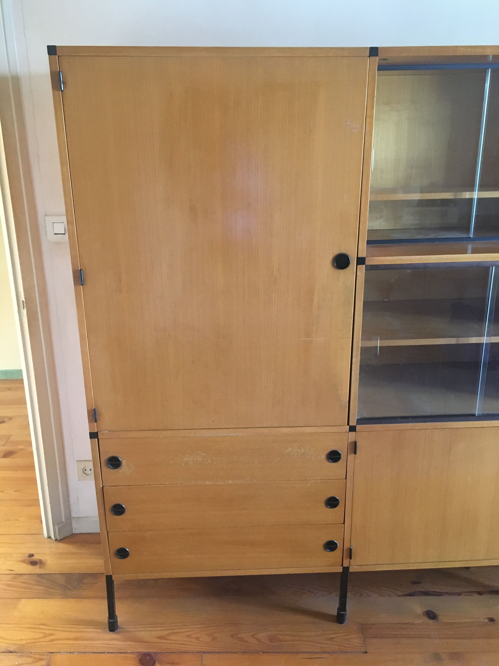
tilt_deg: -17.0
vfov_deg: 61.7
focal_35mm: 29
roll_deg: -0.7
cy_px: 333
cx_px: 250
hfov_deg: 48.2
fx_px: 557
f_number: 2.2
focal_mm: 4.15
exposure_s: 1/17
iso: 250
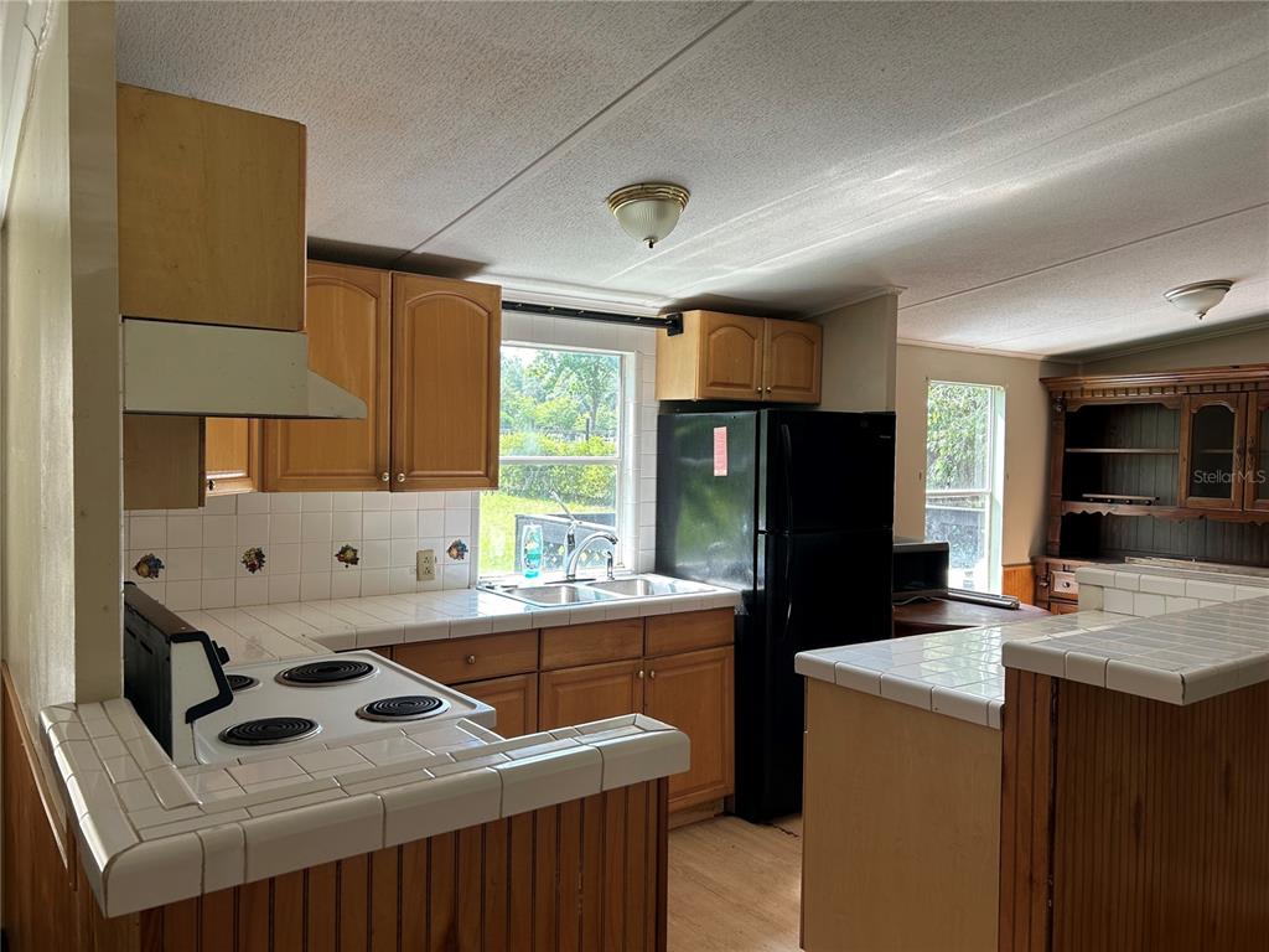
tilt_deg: -0.9
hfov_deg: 67.3
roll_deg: -0.5
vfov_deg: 53.1
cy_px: 476
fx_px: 953
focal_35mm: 26
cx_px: 634
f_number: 1.5
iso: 40
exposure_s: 1/152
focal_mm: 5.7
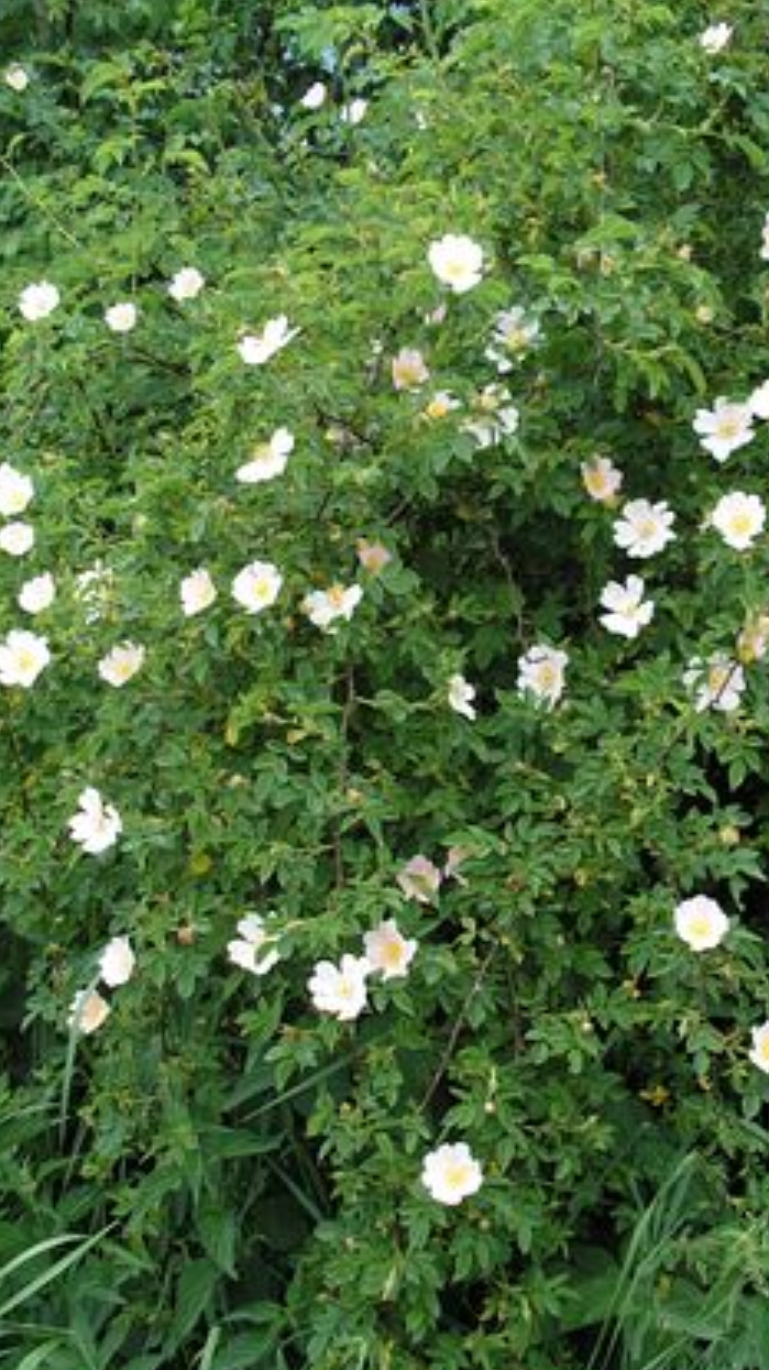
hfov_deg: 22.9
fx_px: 1888
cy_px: 683
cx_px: 526
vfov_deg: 39.9
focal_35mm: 52
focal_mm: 7.4
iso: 100
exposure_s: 1/250
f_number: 3.2
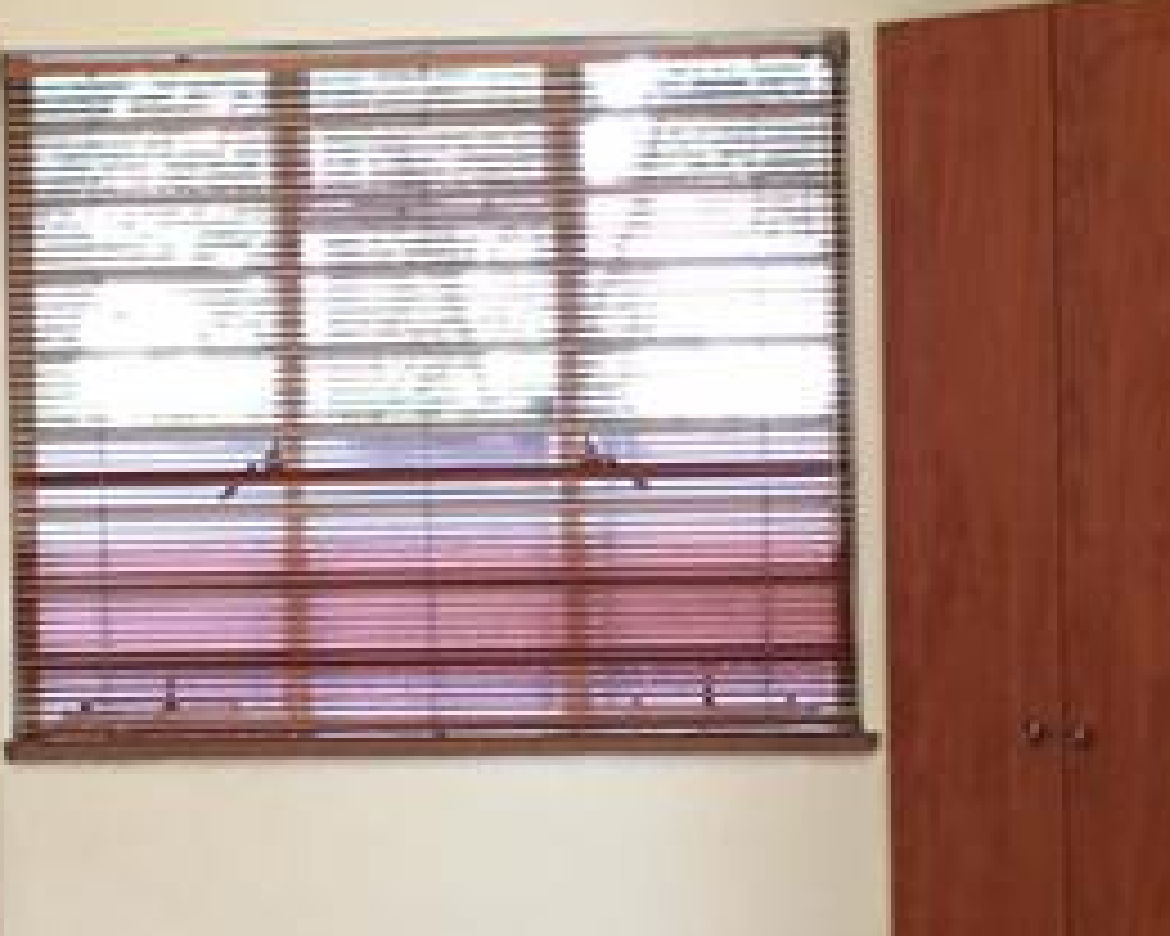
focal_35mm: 87
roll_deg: +0.4
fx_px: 3013
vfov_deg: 17.7
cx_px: 369
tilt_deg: +0.7
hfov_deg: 21.9
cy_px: 432
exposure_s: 1/8
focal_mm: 4.15
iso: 160
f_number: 2.2
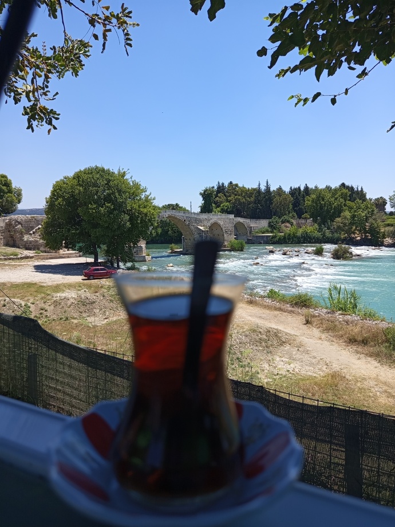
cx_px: 198
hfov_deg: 56.8
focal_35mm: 24
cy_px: 264
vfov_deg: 71.6
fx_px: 365
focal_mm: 5.24
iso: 51
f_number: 1.7
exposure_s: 1/843
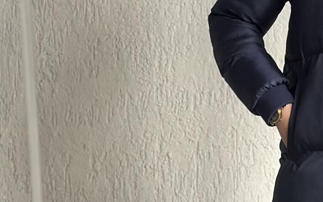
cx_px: 391
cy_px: 117
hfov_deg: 11.5
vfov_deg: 7.4
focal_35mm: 178
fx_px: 1567
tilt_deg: -21.0
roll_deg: -0.6
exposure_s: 1/60
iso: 200
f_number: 1.78
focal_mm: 6.86
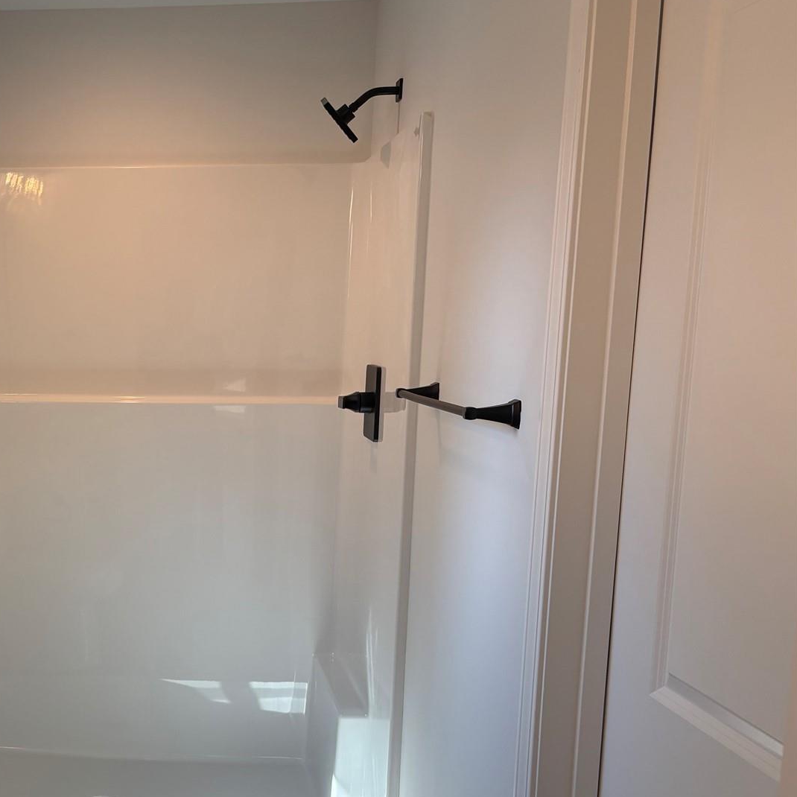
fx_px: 1146
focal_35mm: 44
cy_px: 503
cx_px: 37
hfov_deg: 35.4
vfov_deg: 38.1
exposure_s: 1/453
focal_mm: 5.96
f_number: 1.6
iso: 64
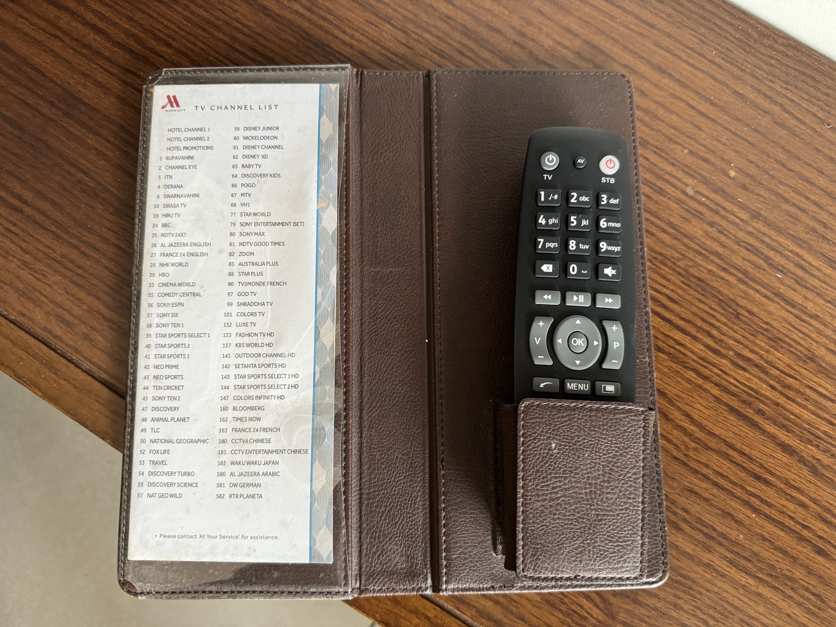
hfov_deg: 71.6
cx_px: 418
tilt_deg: -81.8
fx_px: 580
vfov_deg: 56.8
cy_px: 314
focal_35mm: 24
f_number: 1.78
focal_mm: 6.86
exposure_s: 1/60
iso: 320
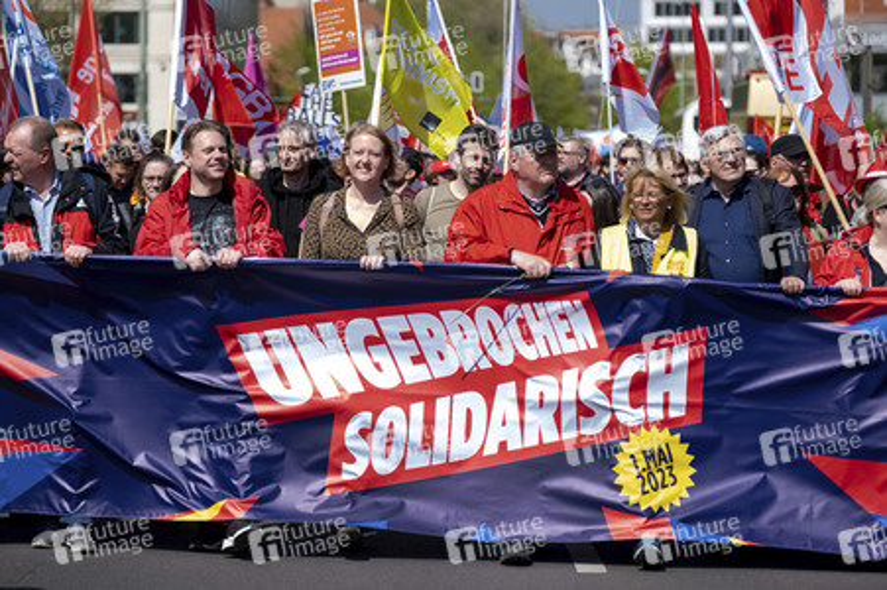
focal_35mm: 131
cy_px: 295
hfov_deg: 15.7
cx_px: 444
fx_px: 3225
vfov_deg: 10.5
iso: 80
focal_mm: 87.1
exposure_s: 1/1400
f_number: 2.8
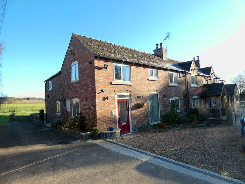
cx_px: 122
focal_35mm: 20
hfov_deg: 81.7
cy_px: 92
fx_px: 142
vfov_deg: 66.0
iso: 80
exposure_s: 1/320
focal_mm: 3.6
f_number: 2.8
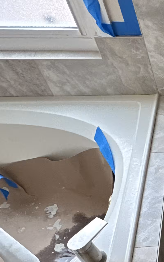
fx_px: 336
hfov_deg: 19.8
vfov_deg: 40.9
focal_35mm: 47
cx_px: 298
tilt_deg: -49.2
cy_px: 209
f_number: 2.2
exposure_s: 1/120
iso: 250
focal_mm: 2.22
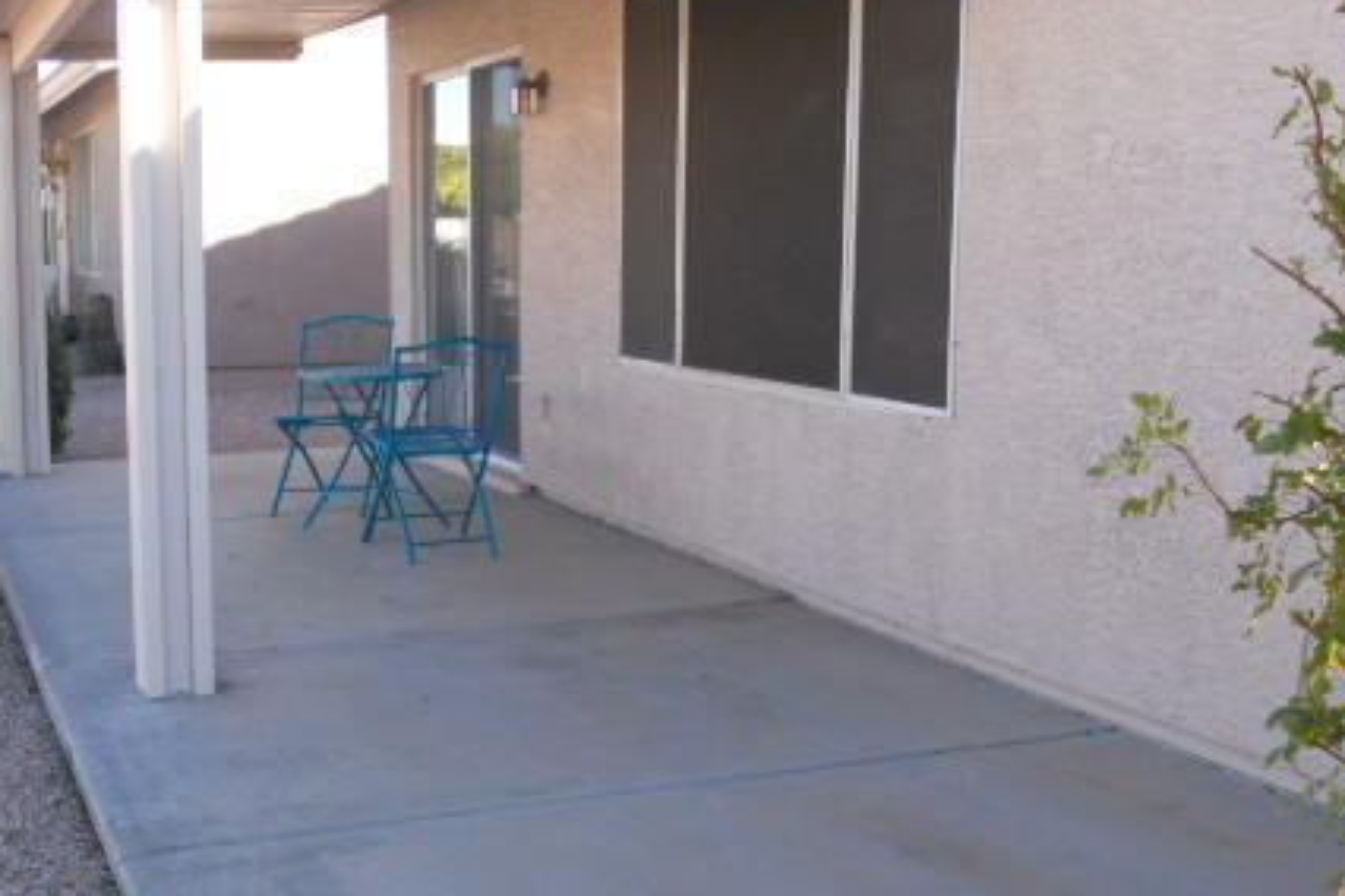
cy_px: 517
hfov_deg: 39.5
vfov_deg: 27.0
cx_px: 581
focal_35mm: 50
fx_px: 1868
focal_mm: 5.8
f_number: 3.5
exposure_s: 1/800
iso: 400
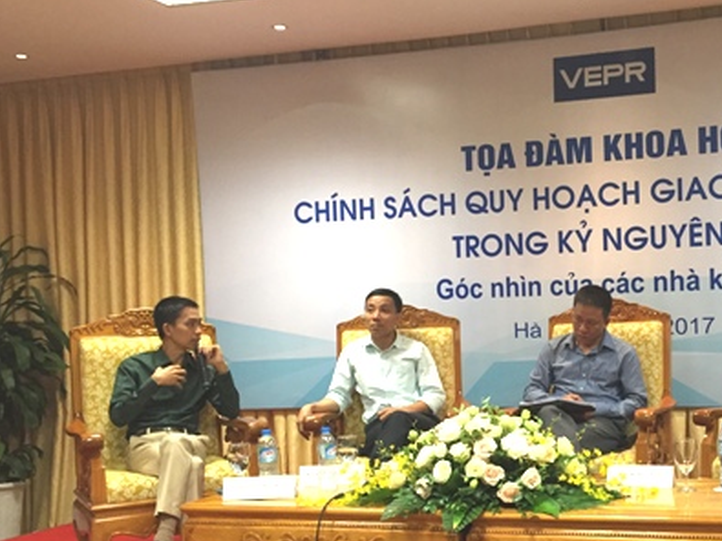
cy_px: 345
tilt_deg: -2.0
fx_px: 980
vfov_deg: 30.7
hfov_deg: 39.0
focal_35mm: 47
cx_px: 570
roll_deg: +0.4
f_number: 2.2
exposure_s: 1/30
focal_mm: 4.15
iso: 125
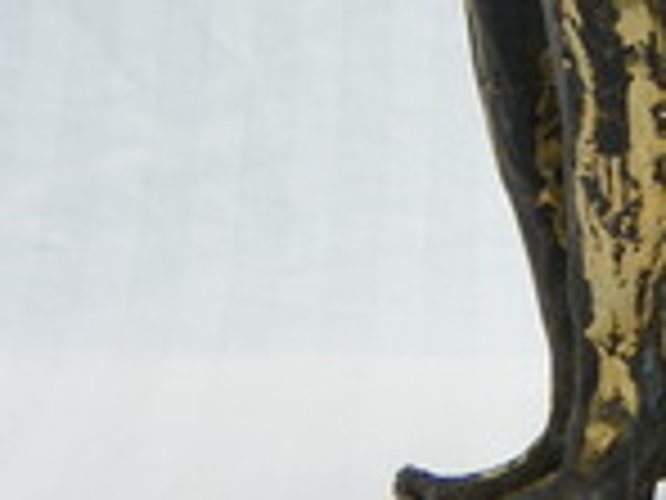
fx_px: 4290
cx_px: 1035
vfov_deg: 6.6
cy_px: -169
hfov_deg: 8.6
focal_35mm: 223
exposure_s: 1/125
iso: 64
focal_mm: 11.8
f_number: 3.5
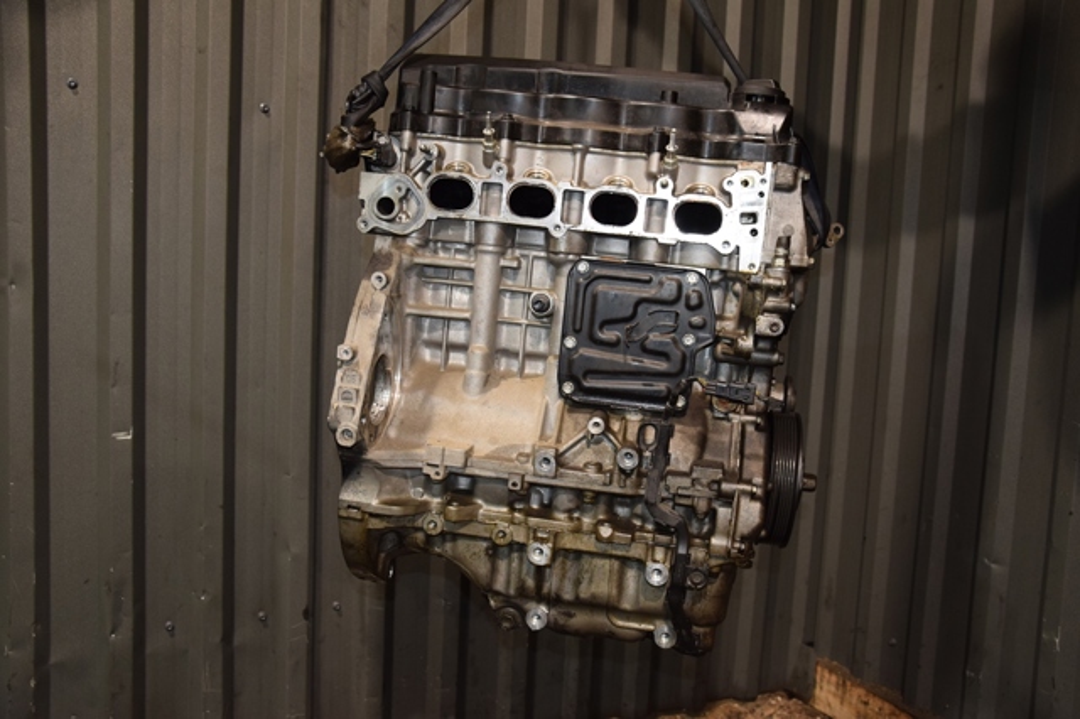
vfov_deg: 39.9
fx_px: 989
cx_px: 540
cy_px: 360
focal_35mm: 33
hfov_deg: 57.2
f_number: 5
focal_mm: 22
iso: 800
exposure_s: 1/60
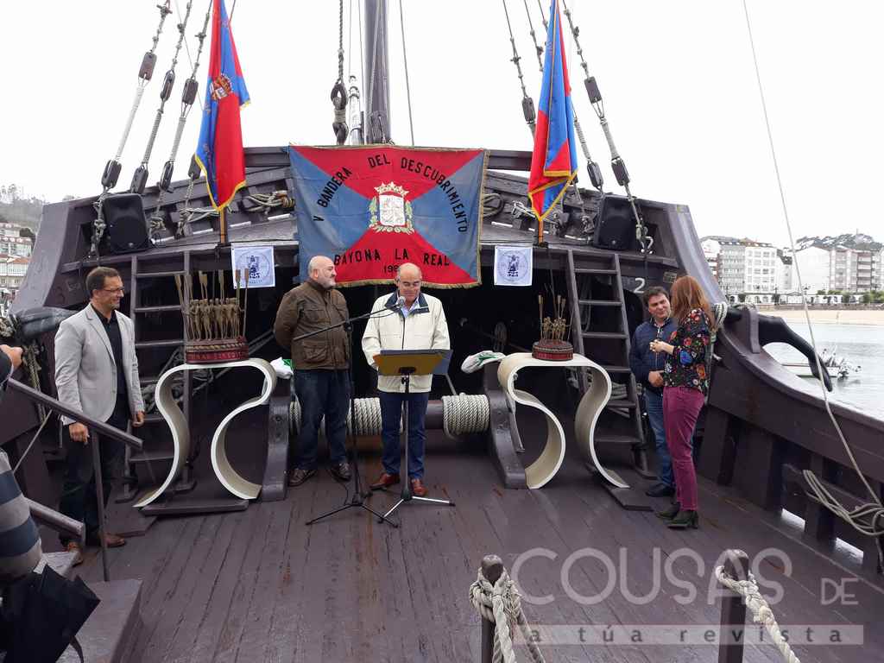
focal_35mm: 27
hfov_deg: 65.3
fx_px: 690
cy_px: 332
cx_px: 442
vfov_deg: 51.4
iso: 40
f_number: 1.7
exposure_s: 1/326
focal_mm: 3.71
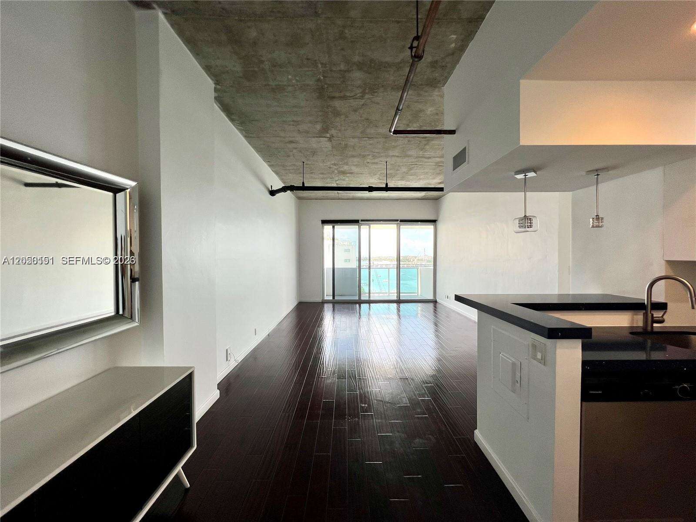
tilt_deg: -1.5
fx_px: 261
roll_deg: +0.8
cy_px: 261
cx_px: 348
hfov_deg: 106.2
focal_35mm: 13
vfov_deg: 89.9
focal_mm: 1.57
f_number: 1.8
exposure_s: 1/168
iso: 32
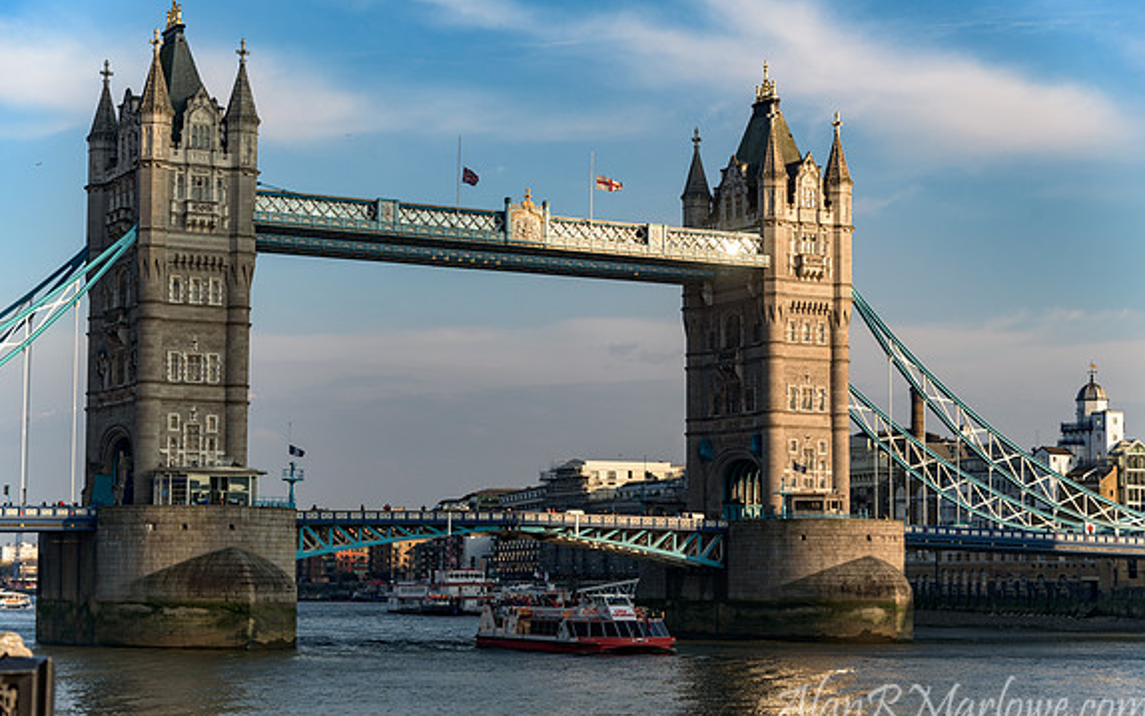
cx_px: 572
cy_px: 356
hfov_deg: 30.2
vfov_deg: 19.2
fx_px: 2122
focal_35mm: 68
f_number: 4
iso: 100
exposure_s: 1/320
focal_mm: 66
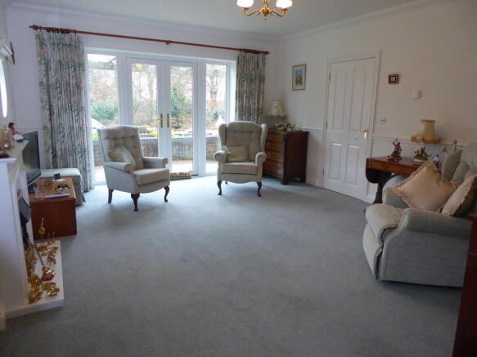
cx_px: 238
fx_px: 344
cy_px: 178
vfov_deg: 54.9
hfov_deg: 69.4
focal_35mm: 25
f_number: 3.3
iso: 640
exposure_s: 1/60
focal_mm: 4.3
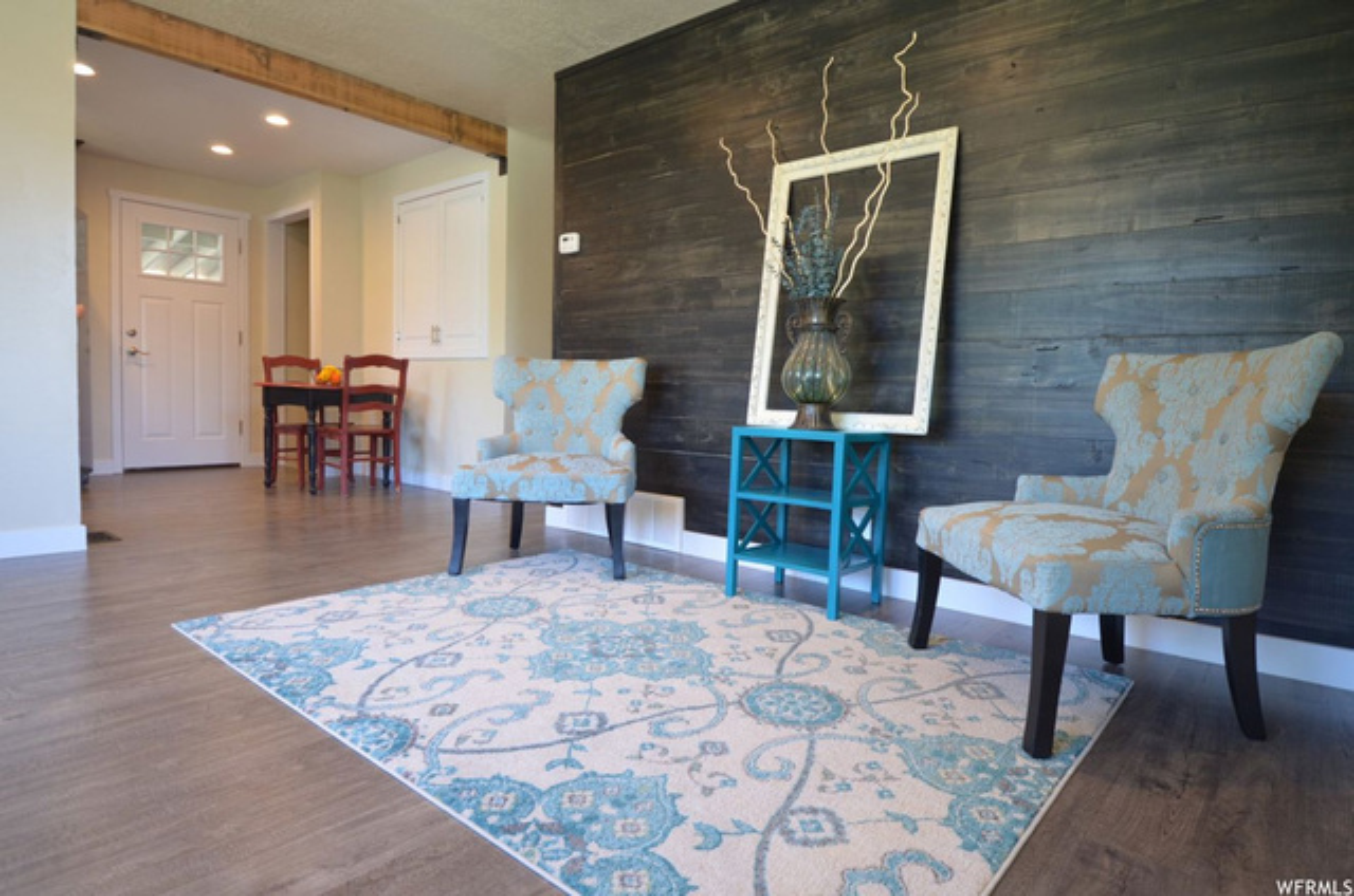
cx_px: 677
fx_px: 732
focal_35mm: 20
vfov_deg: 63.0
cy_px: 448
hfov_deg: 85.5
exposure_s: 1/30
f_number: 3.8
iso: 400
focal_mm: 13
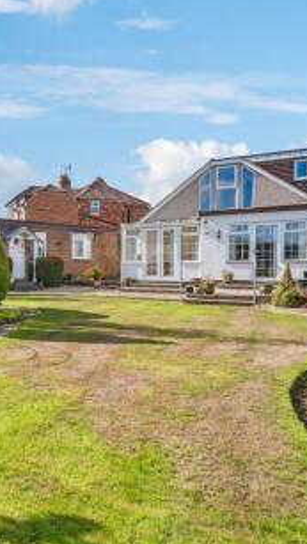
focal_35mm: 26
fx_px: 376
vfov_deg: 71.9
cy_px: 274
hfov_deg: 41.8
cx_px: 46
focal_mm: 16
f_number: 5.6
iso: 320
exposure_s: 1/320
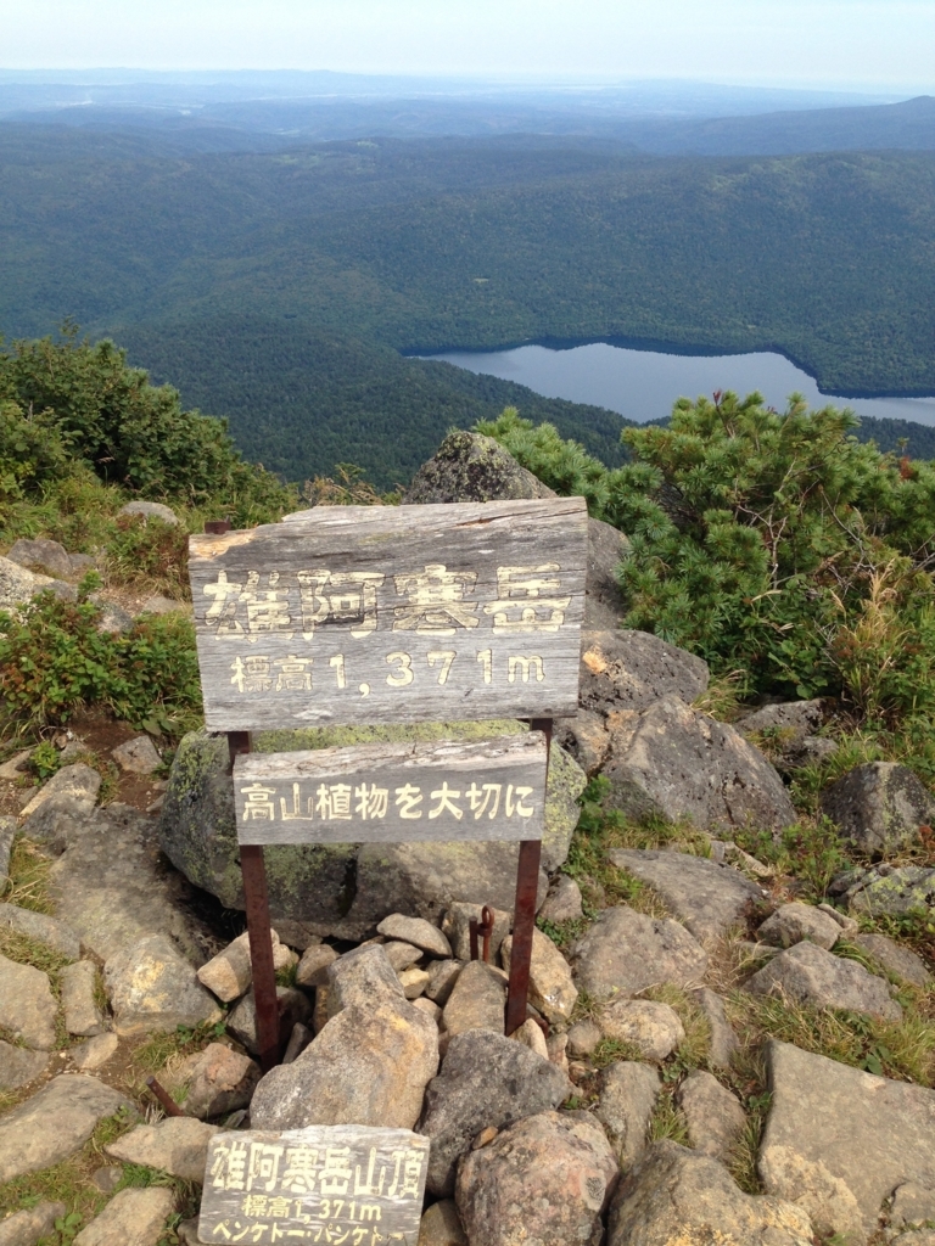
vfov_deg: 55.4
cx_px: 468
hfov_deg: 42.9
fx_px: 1188
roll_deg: -1.6
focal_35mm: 33
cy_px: 623
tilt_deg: -28.2
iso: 50
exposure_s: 1/1205
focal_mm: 4.12
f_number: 2.4
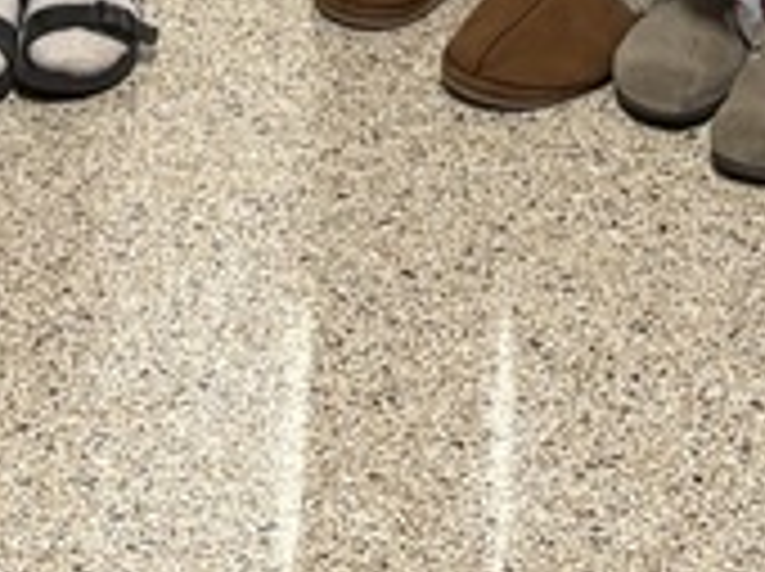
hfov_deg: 12.6
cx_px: 428
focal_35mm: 157
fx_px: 3465
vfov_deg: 7.9
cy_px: -1266
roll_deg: +0.6
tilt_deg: -4.5
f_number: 1.6
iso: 125
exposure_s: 1/60
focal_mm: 5.96
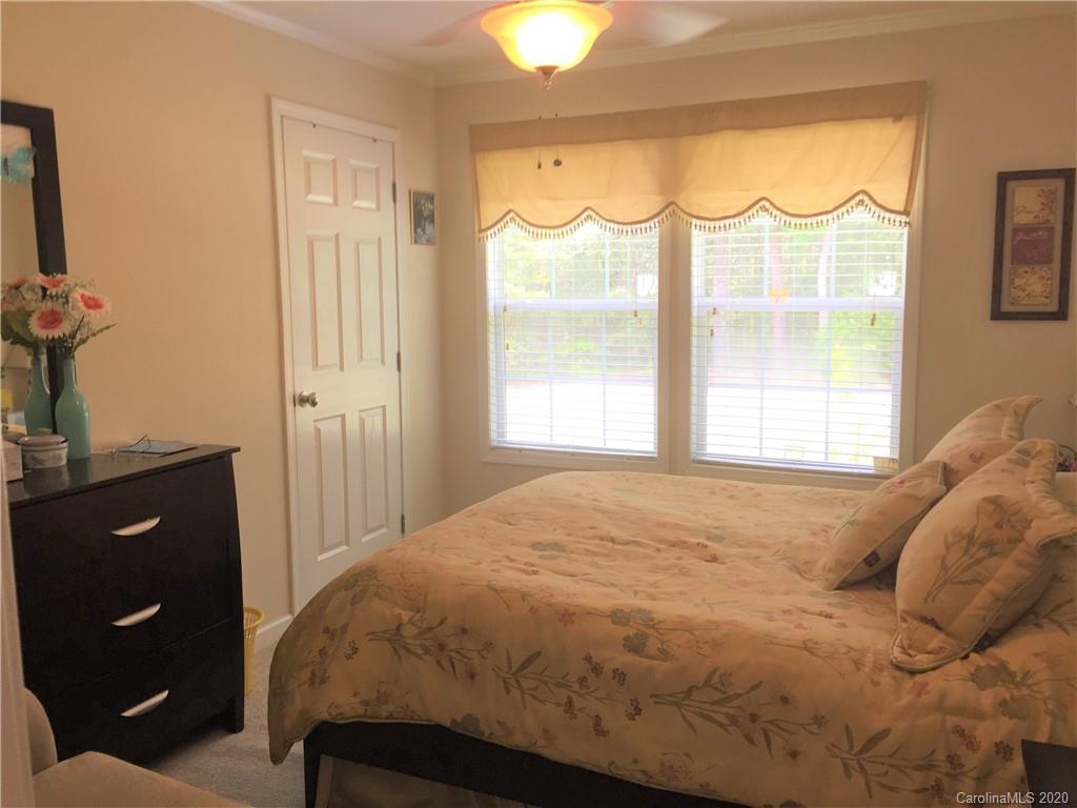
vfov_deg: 48.2
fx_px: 902
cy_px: 404
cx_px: 538
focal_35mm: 29
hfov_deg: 61.7
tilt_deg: -9.9
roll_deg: +0.1
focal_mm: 4.15
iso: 32
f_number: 2.2
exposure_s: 1/60
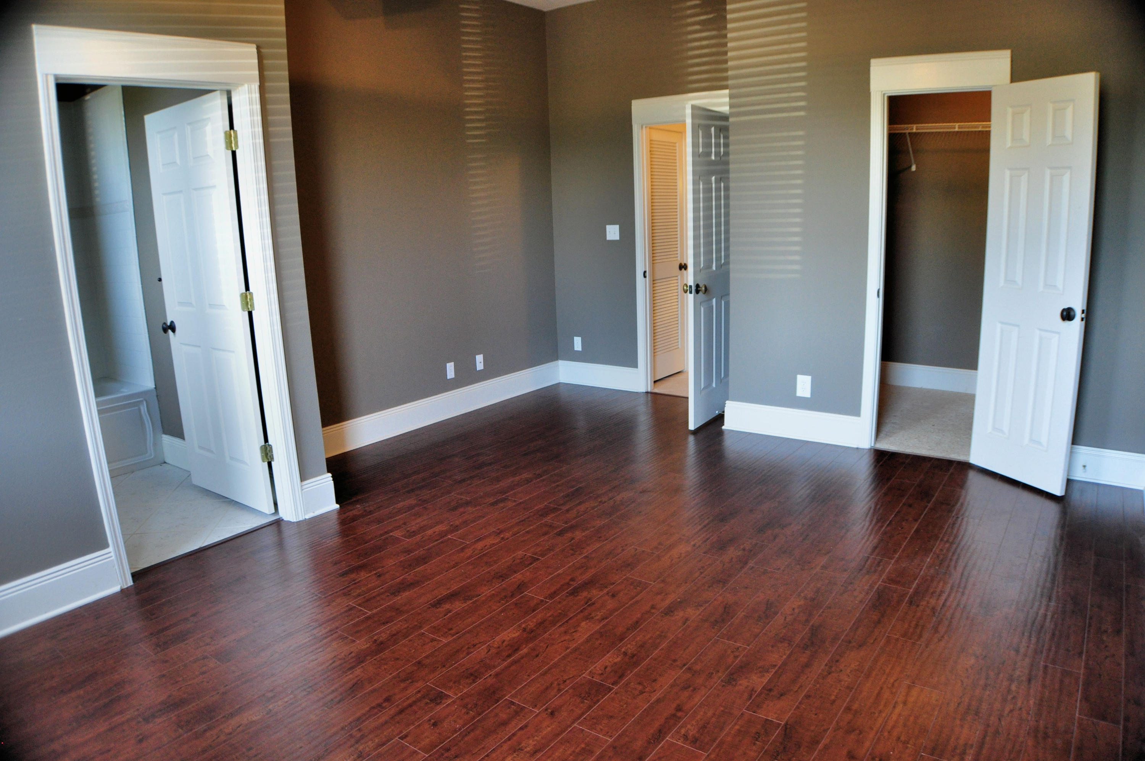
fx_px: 953
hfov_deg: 62.0
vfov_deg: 43.5
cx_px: 572
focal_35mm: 30
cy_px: 380
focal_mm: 20
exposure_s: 1/25
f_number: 3.5
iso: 800
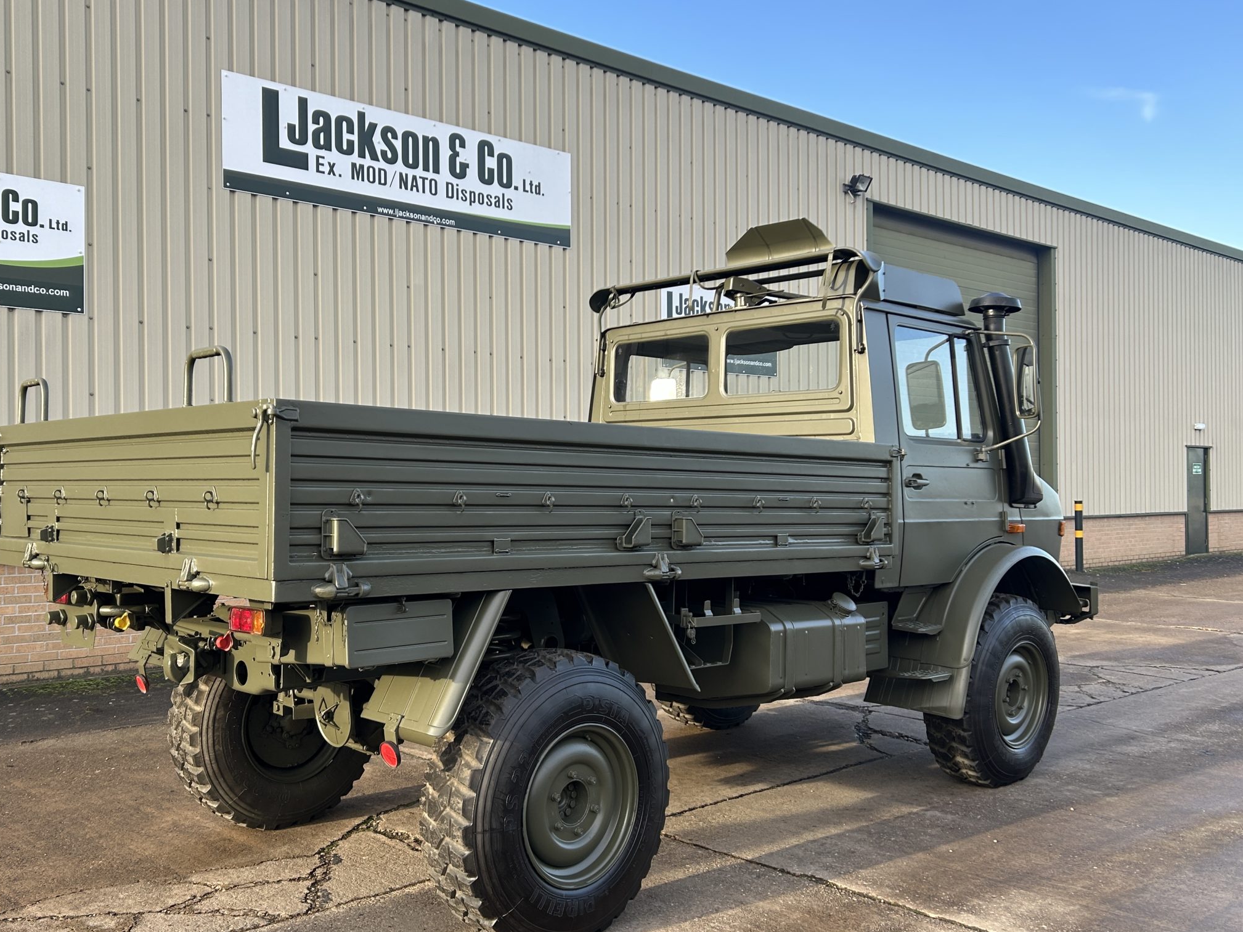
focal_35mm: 33
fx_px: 1185
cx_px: 514
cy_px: 473
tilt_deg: +2.3
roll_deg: +0.9
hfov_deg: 55.0
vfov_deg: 42.9
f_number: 1.5
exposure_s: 1/541
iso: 50
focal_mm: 5.7
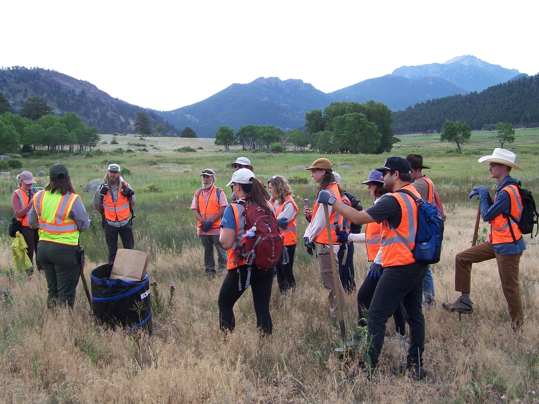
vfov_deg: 36.8
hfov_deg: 47.9
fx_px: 607
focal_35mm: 39
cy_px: 205
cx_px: 269
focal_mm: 6.3
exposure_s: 1/320
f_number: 2.8
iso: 80
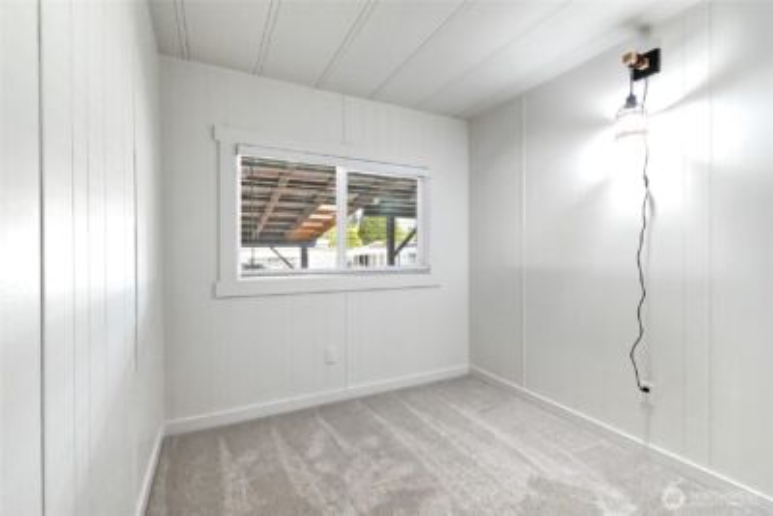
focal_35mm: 15
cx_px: 386
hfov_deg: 100.4
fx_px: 322
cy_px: 258
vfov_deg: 77.4
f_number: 11
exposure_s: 1/13
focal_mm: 10
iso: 3200
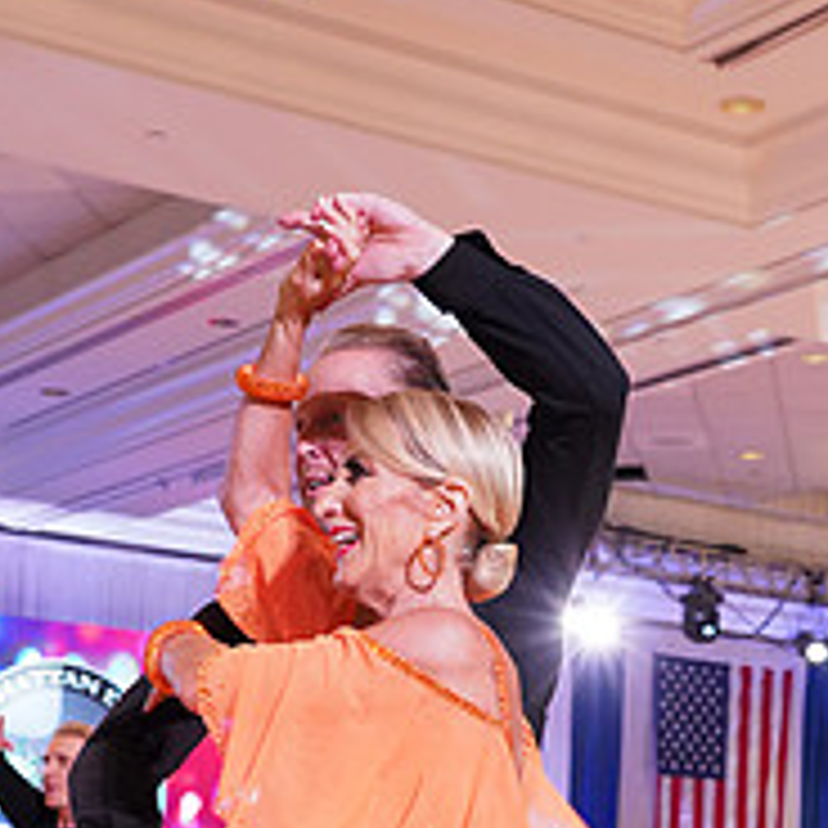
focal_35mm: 91
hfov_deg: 19.1
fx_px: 2463
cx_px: 340
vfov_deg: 17.5
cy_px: 1166
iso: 2000
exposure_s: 1/200
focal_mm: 34
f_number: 5
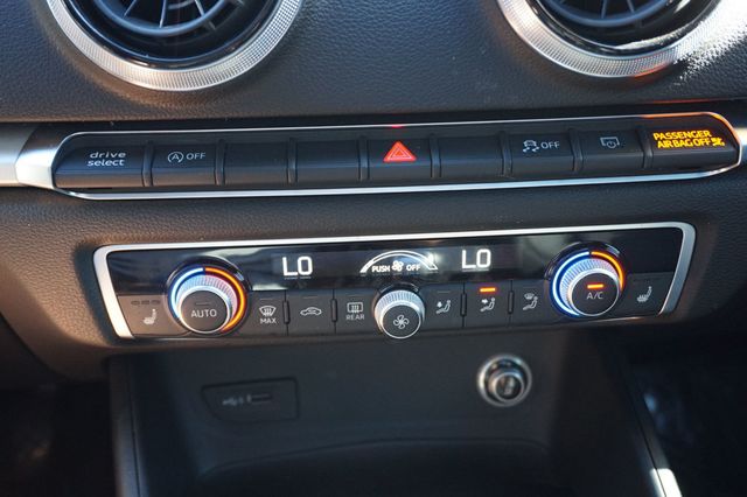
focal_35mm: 39
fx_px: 809
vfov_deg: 34.2
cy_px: 248
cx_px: 374
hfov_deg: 49.6
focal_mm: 26
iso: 1250
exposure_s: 1/60
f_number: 4.5
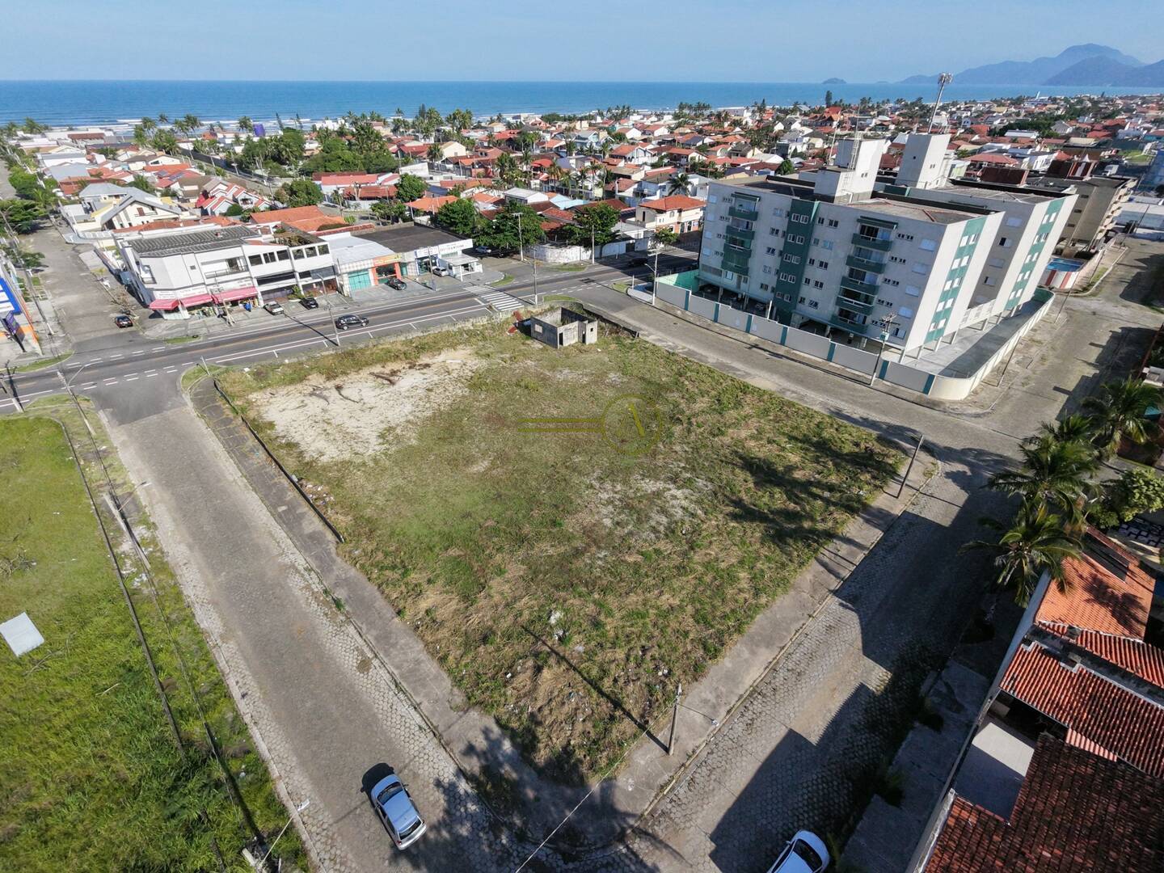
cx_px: 582
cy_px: 436
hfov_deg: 94.5
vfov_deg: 78.1
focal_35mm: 16
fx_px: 538
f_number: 2.2
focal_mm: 3.05
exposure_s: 1/2500
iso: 340
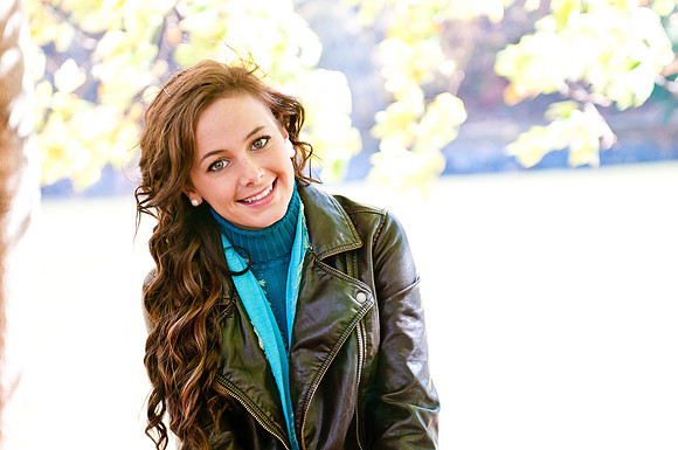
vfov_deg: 13.0
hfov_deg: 19.5
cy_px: 225
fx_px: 1975
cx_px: 339
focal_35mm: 105
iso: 200
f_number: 2.8
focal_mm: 70
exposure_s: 1/125
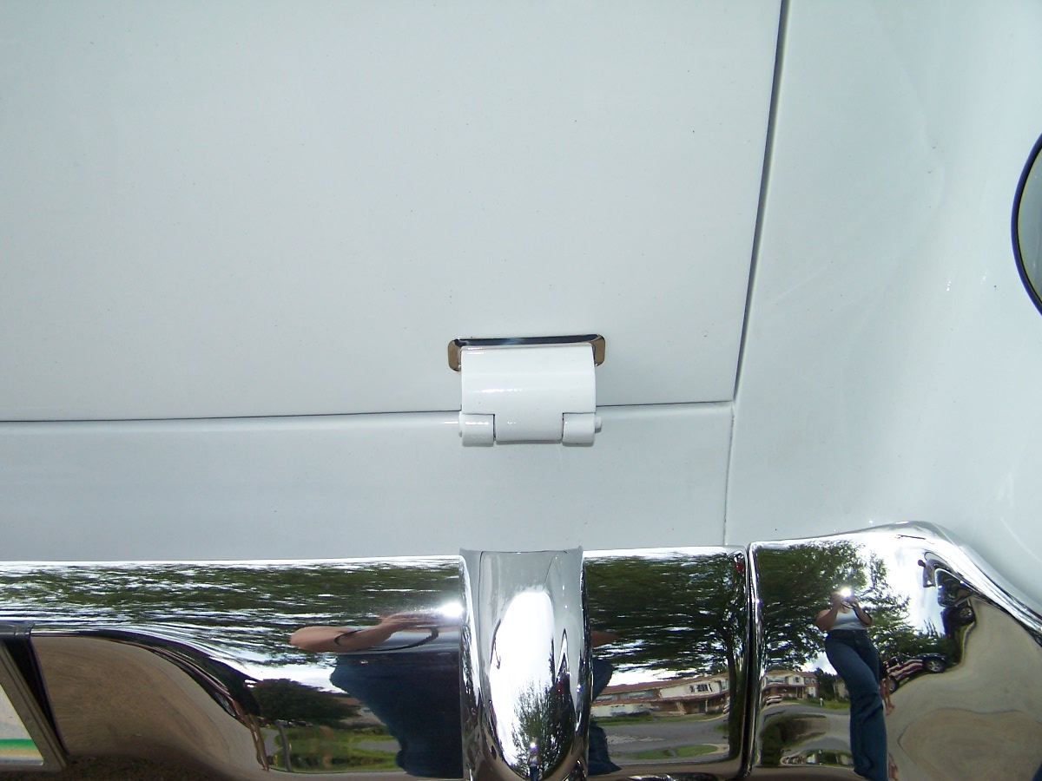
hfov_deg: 49.0
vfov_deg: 37.7
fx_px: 1144
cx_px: 521
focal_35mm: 38
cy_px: 390
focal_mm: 6.3
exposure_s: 1/250
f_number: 2.8
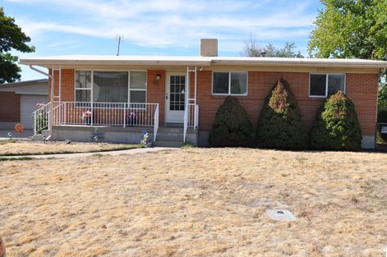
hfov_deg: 54.4
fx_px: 376
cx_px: 205
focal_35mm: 35
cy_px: 130
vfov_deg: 37.8
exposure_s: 1/320
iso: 200
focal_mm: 22
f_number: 9
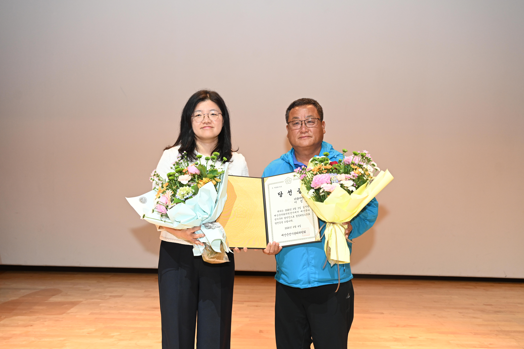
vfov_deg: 37.9
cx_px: 262
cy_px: 174
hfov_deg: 54.4
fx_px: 509
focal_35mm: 35
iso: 1000
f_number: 4
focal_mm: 35
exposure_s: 1/200
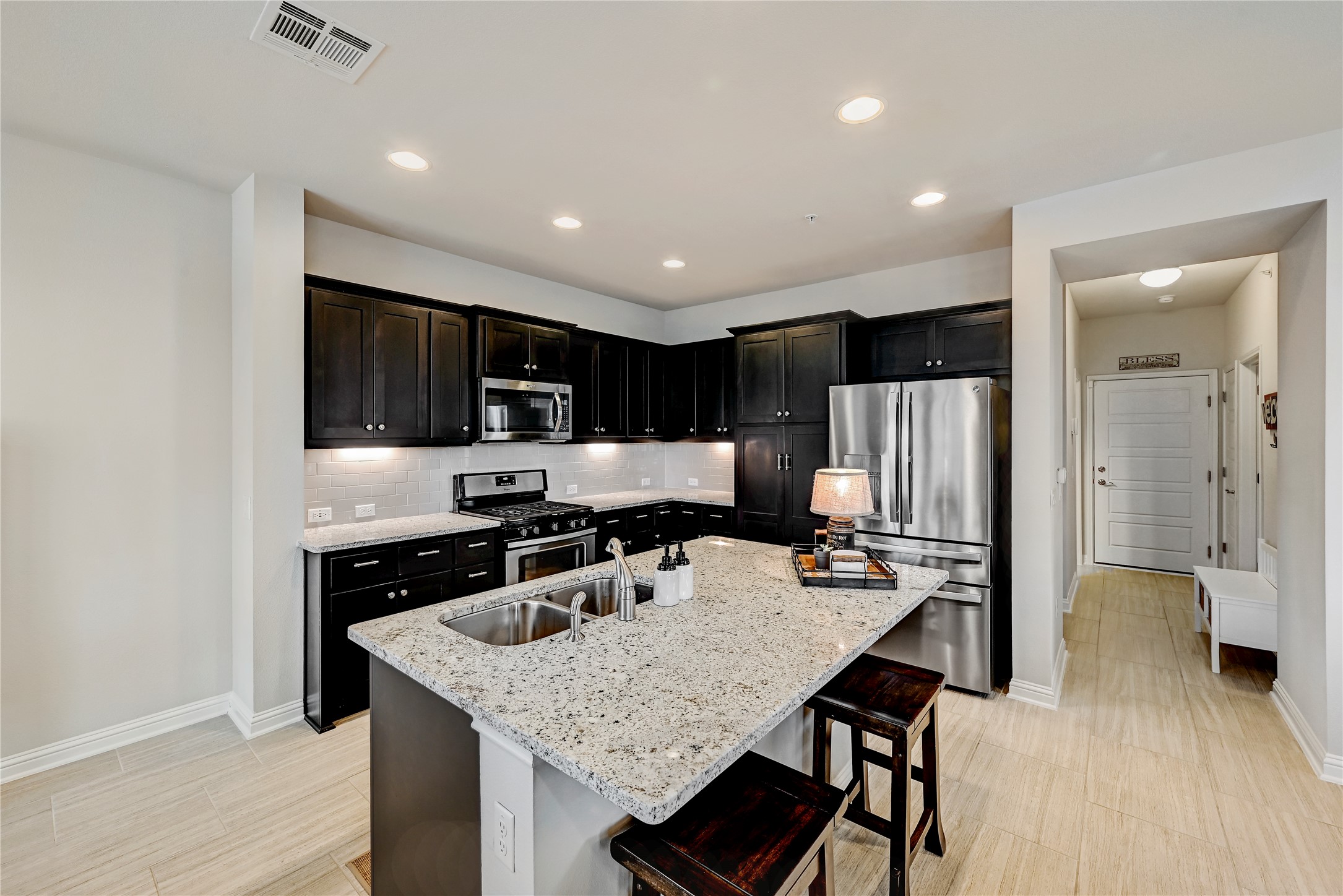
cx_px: 672
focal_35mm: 14
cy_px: 448
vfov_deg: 81.2
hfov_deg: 104.2
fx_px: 522
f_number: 10
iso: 400
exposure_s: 1/2
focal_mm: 14
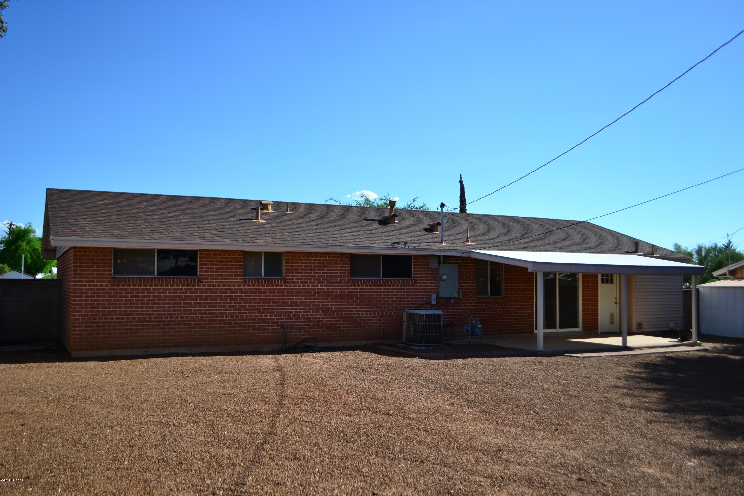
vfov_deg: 40.0
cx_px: 372
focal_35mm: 33
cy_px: 248
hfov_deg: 57.2
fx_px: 682
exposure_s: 1/2000
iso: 220
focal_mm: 22
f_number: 3.8
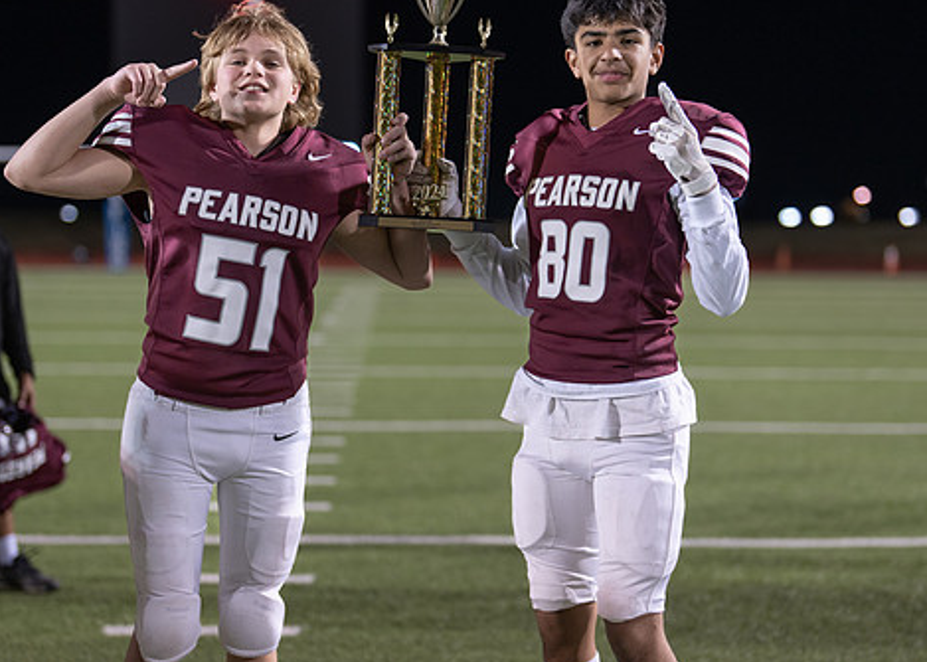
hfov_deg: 25.8
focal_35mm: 77
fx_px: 2027
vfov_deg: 18.6
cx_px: 472
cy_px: 337
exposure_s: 1/320
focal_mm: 50
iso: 400
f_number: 1.4
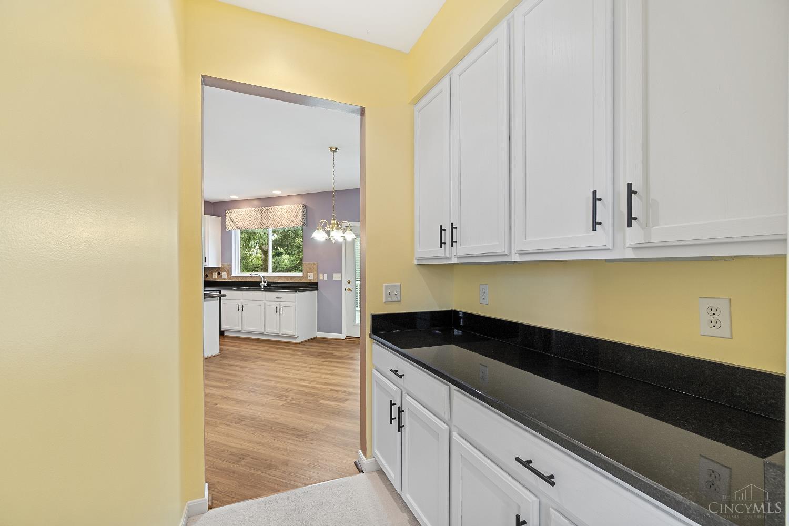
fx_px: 329
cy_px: 263
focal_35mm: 15
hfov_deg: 100.4
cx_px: 394
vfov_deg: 77.3
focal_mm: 10
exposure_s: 1/2.5
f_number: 6.3
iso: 400
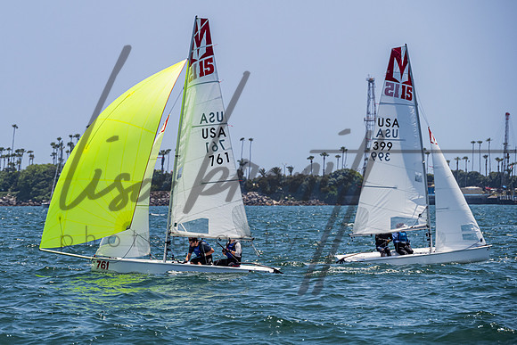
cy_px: 170
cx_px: 187
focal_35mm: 249
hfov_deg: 8.3
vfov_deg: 5.5
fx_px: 3570
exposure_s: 1/2000
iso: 400
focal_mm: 190
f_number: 8
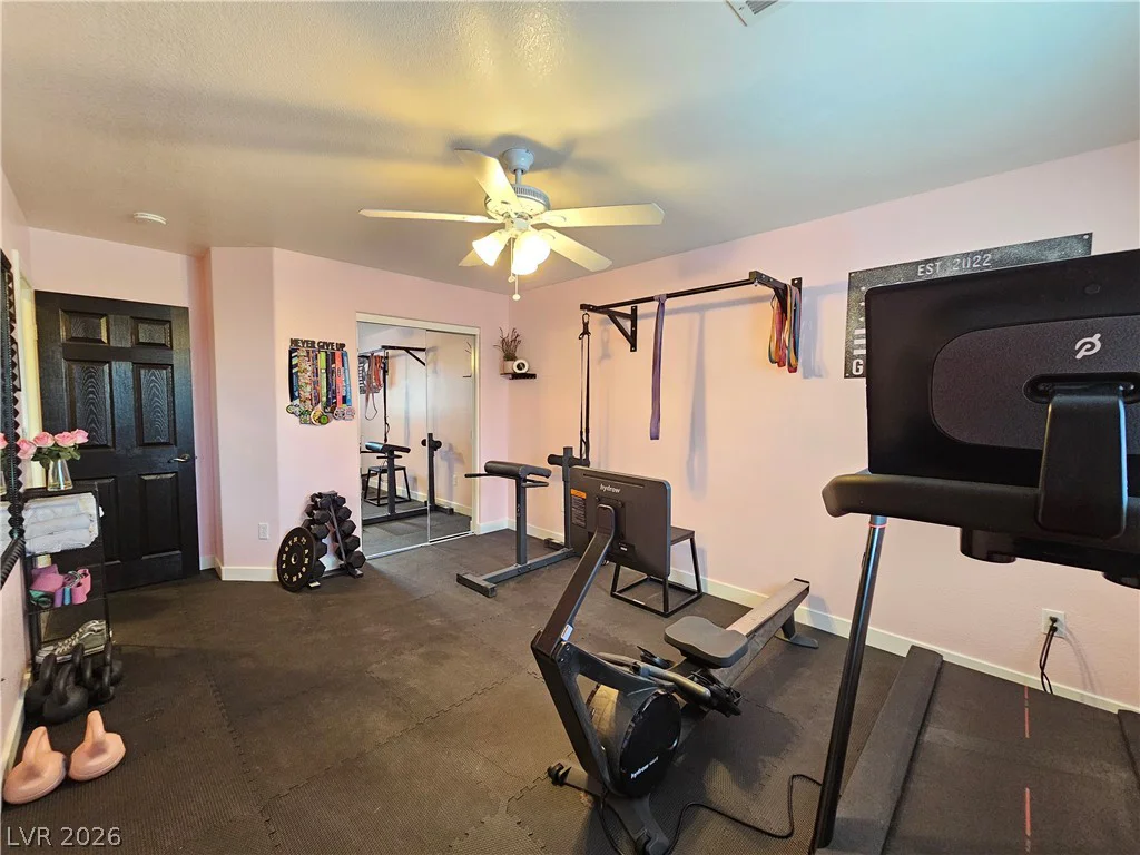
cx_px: 570
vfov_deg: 89.9
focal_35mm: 13
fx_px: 428
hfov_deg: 106.2
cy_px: 428
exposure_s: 1/30
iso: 400
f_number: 2.2
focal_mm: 2.2
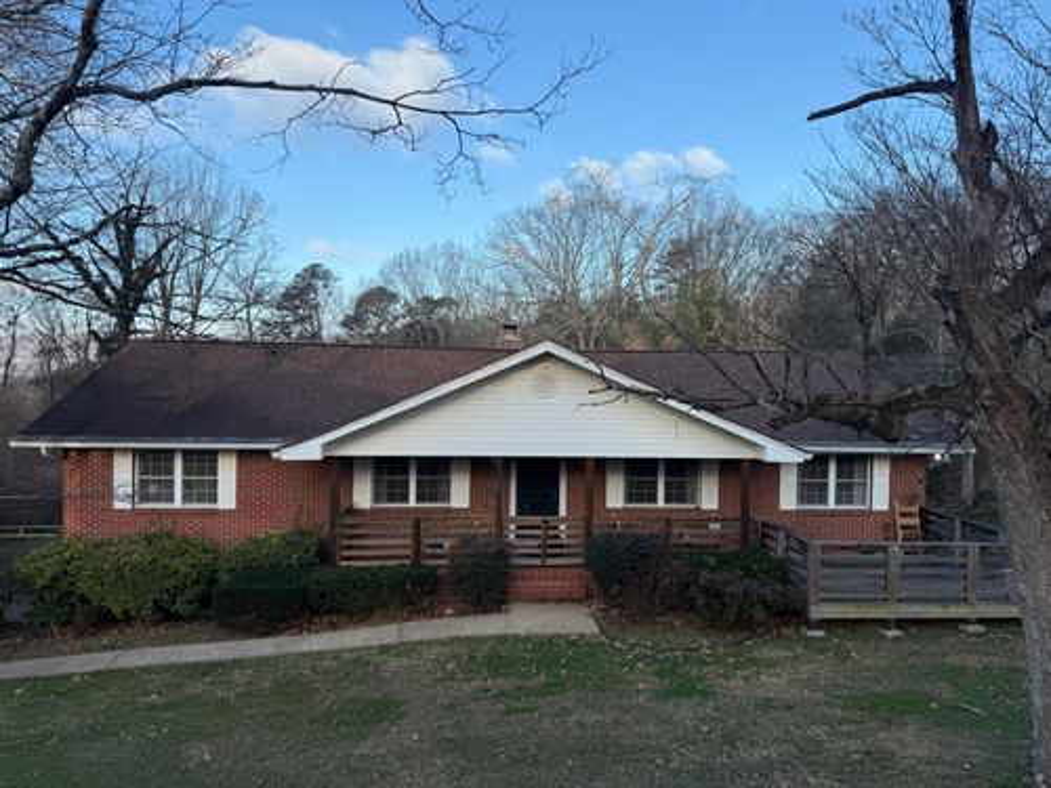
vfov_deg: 56.8
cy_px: 394
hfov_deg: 71.6
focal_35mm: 24
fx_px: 729
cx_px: 526
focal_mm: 6.76
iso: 80
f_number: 1.78
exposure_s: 1/1585
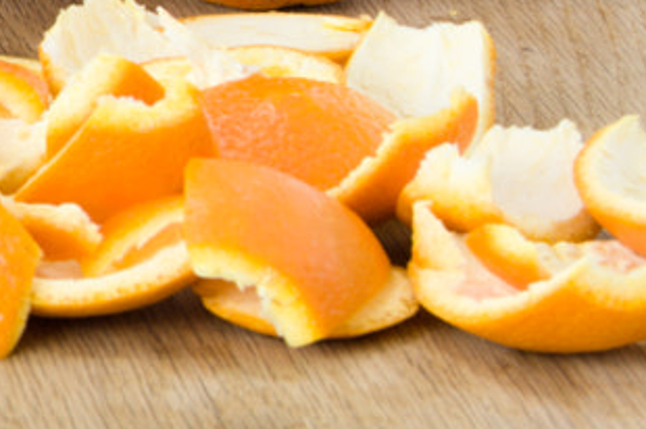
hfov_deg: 4.3
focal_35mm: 463
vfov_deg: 3.0
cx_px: -1211
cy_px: -311
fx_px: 8299
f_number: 16
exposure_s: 1/160
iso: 125
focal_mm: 70
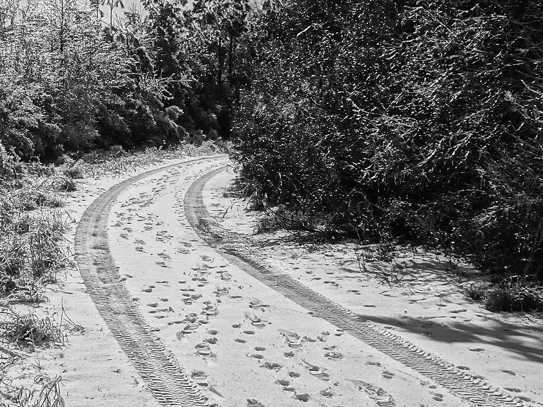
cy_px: 163
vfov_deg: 24.8
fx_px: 926
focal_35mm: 59
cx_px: 112
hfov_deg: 31.9
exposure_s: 1/2000
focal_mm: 5.26
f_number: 4
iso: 80
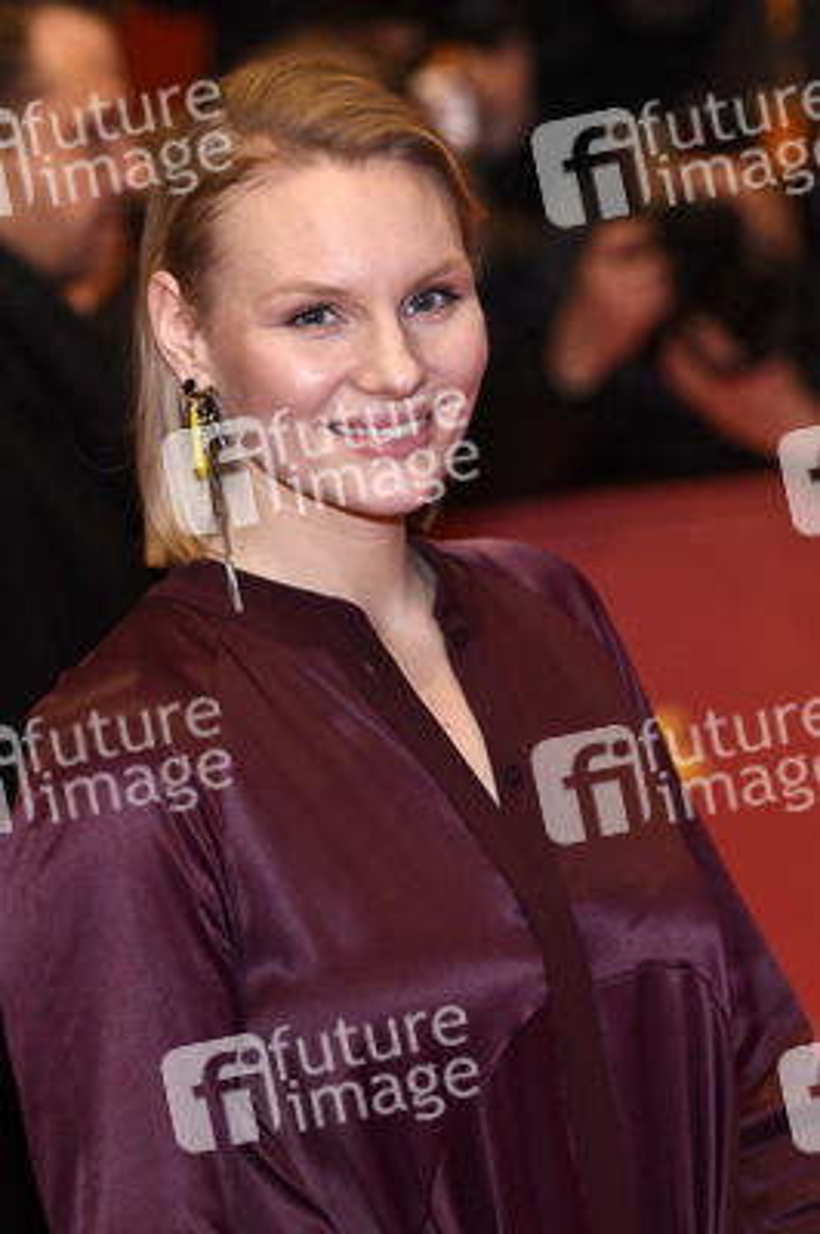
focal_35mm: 165
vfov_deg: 12.5
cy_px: 617
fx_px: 5647
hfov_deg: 8.3
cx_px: 410
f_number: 3.2
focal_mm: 110
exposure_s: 1/320
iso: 400
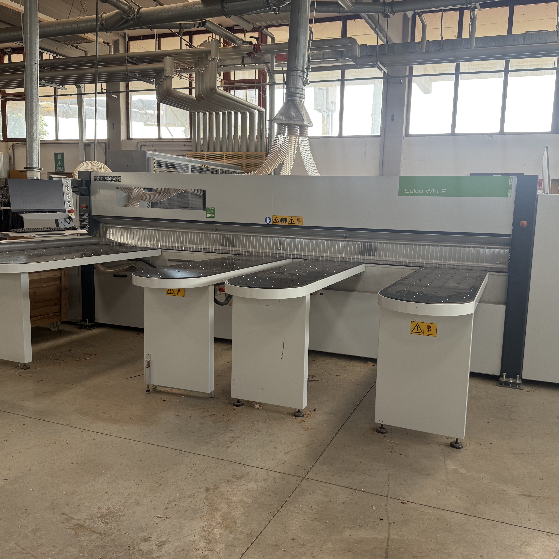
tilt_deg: -7.1
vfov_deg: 55.6
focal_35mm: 29
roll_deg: -1.2
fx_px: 530
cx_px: 313
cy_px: 282
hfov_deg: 55.5
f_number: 1.78
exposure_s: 1/232
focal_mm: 6.76
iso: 100
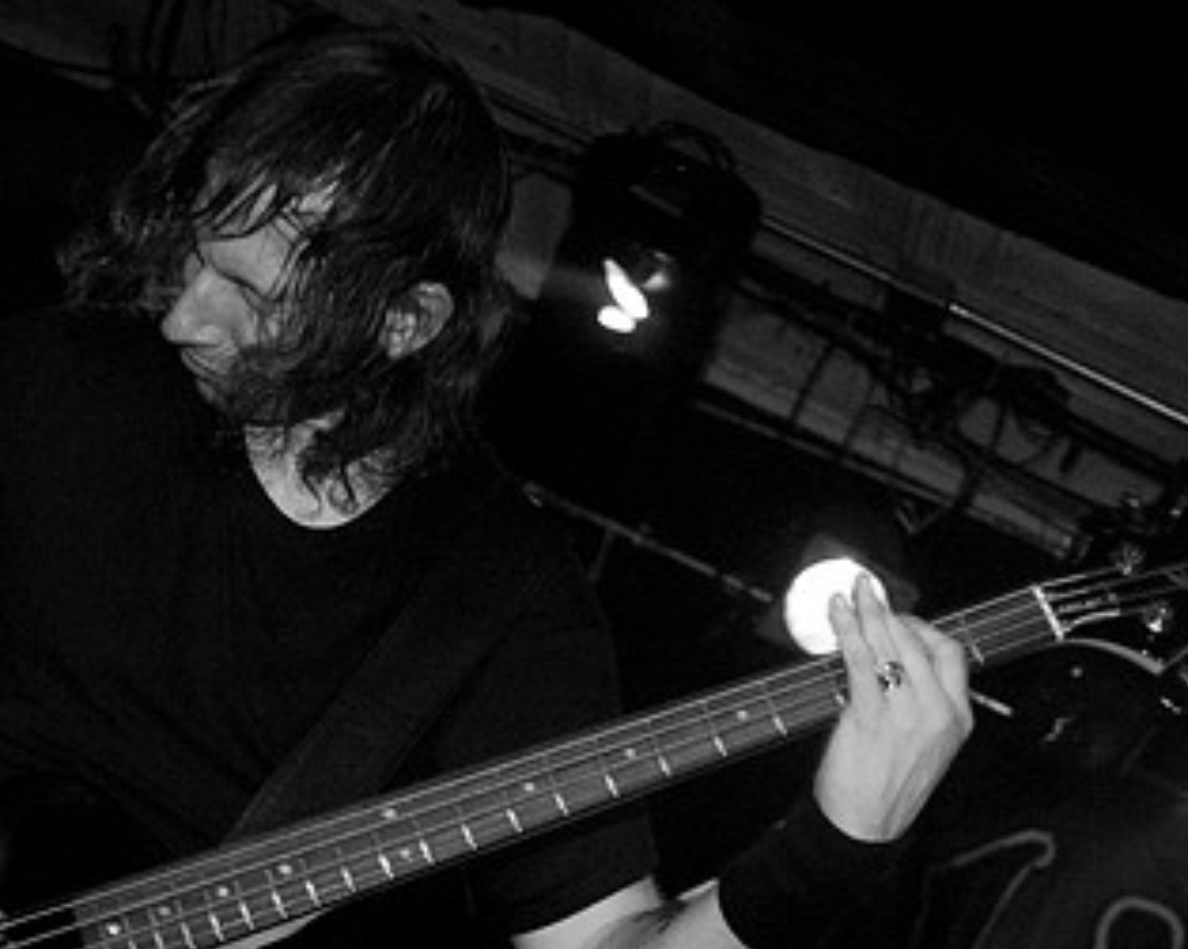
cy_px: 662
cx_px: 401
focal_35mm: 91
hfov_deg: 21.0
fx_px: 3194
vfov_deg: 16.9
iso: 800
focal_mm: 35
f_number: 2.8
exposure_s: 1/50
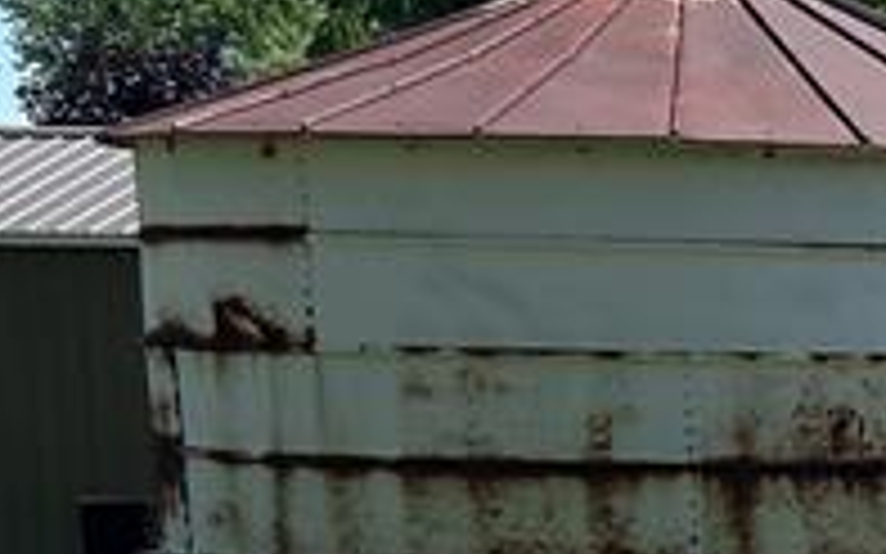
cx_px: 1979
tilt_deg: -10.0
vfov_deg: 8.9
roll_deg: -0.4
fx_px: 3452
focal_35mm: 143
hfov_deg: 12.3
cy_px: 914
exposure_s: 1/3460
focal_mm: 5.7
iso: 50
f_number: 1.5
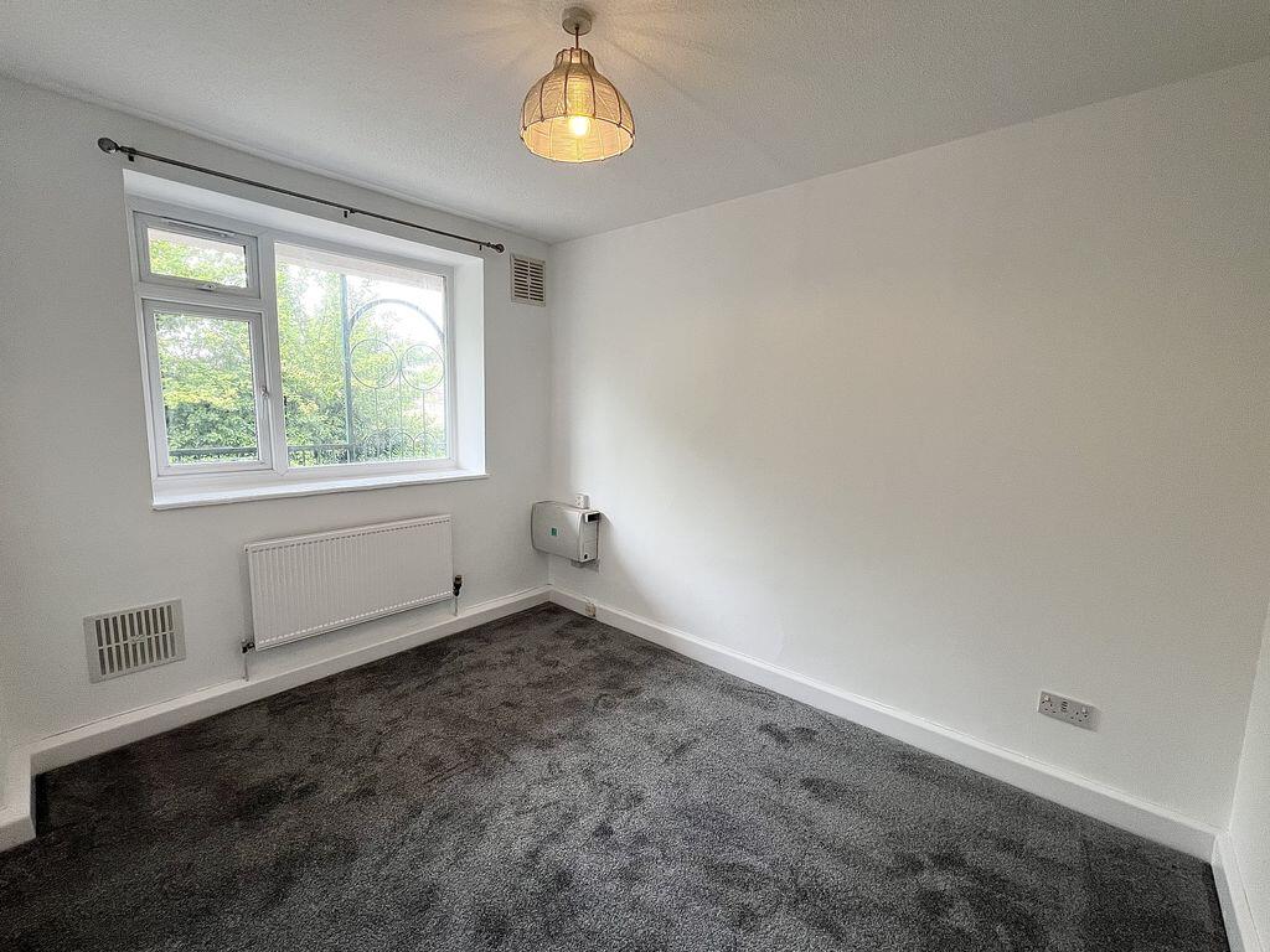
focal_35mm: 13
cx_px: 635
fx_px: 477
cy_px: 476
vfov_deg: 89.9
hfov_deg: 106.2
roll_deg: -0.6
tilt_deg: -7.8
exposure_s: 1/100
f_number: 1.8
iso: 80
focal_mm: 1.57
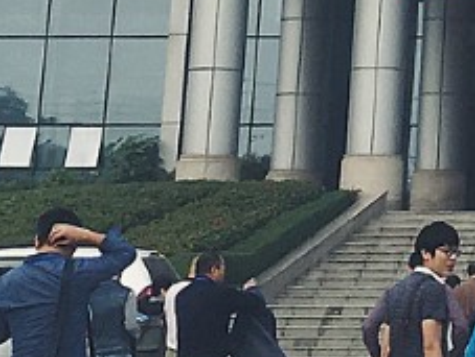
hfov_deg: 9.3
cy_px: -605
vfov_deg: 6.8
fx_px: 2804
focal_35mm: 204
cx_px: 831
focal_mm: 4.15
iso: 25
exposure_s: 1/1508
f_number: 2.2
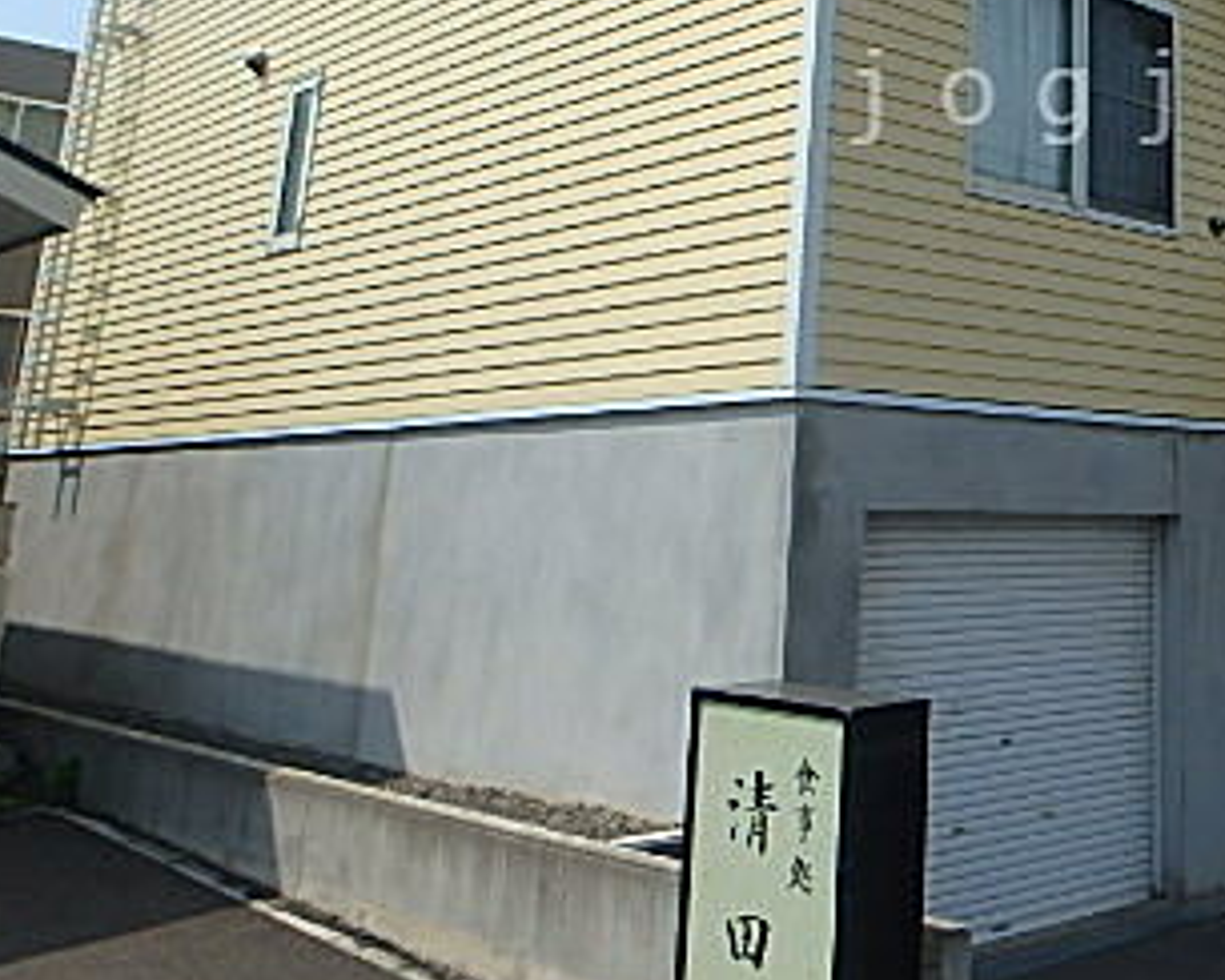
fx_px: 1559
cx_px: 1125
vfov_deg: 33.1
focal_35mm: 43
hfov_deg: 39.5
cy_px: 96
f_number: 6
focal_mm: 3.7
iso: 125
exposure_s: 1/800
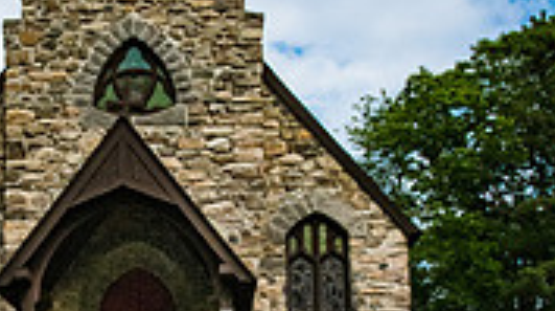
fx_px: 1058
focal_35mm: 72
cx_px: 146
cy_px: 267
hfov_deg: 29.0
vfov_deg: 16.5
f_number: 22
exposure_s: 1/800
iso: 2500
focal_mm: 18
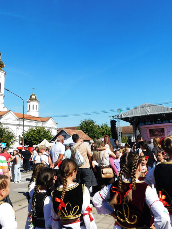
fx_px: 205
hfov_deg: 45.2
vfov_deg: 58.4
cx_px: 104
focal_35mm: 31
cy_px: 114
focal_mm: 4
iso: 125
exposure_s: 1/640
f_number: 6
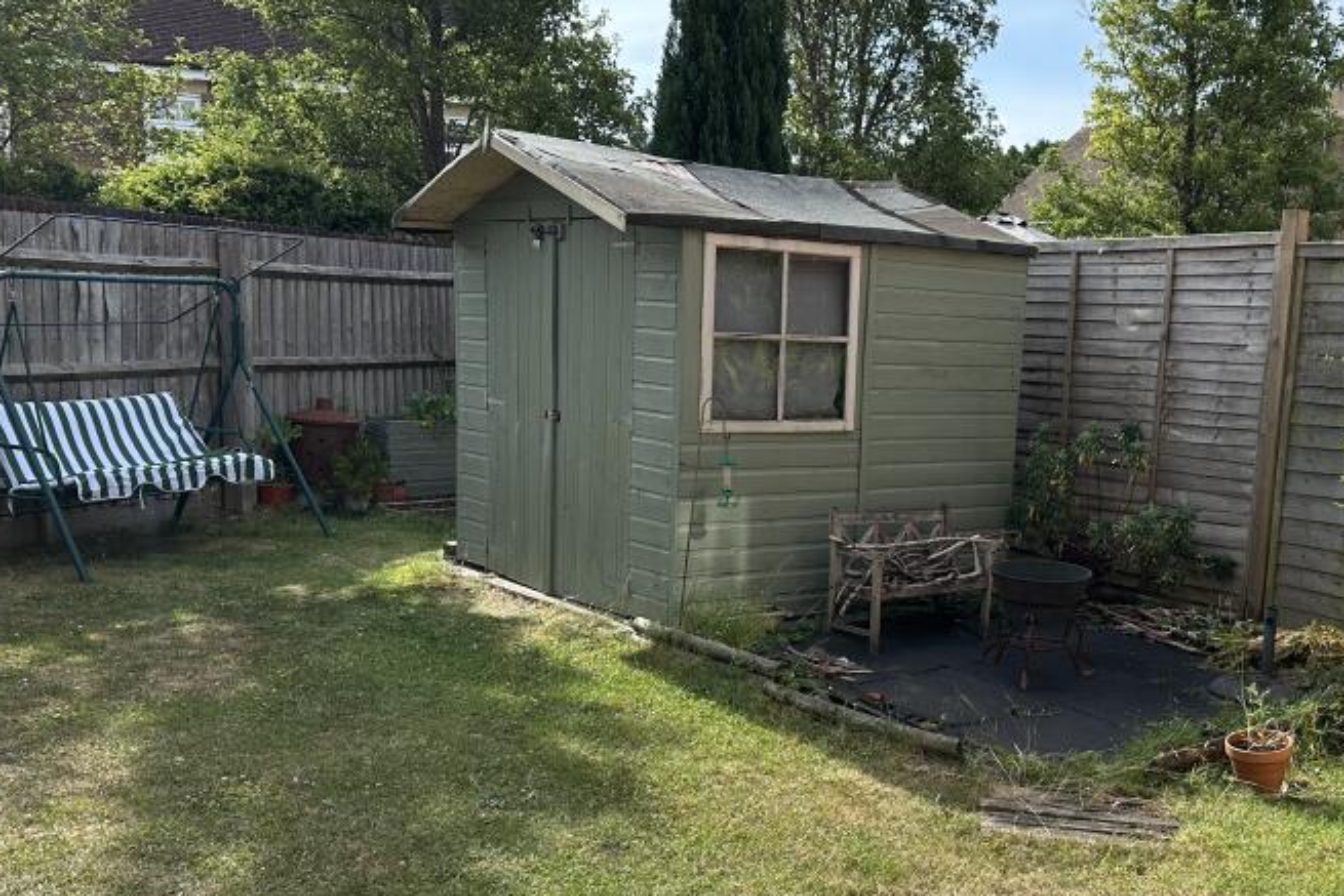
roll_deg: -2.2
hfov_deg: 48.7
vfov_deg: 34.0
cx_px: 895
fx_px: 1456
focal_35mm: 39
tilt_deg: -10.2
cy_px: 586
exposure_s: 1/1916
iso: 80
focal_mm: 6.86
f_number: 1.78
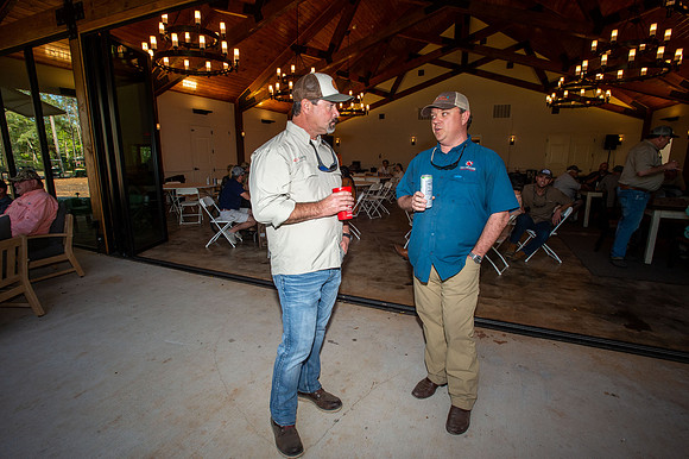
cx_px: 344
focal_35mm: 17
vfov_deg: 70.4
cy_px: 230
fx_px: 325
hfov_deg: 93.3
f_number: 11
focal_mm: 17
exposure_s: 1/125
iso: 1000
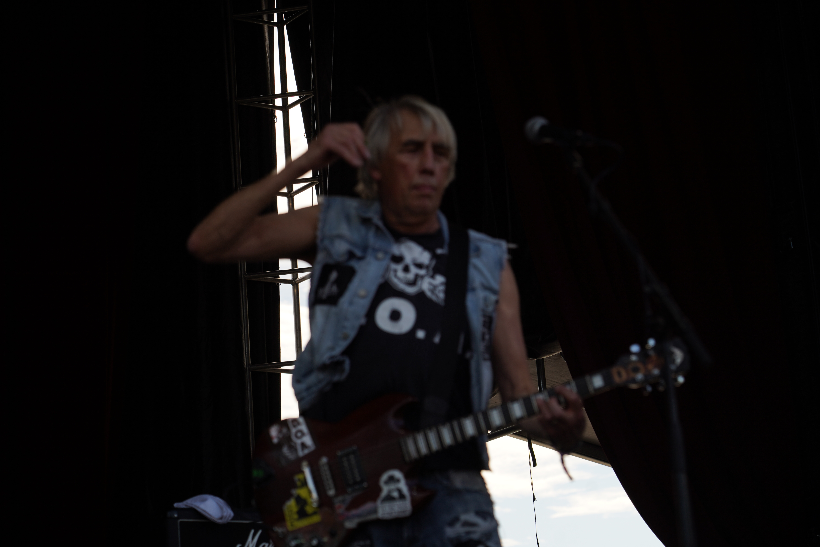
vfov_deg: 13.0
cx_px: 410
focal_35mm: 105
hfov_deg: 19.5
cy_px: 274
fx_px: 2391
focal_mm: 105
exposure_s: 1/400
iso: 100
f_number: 5.6
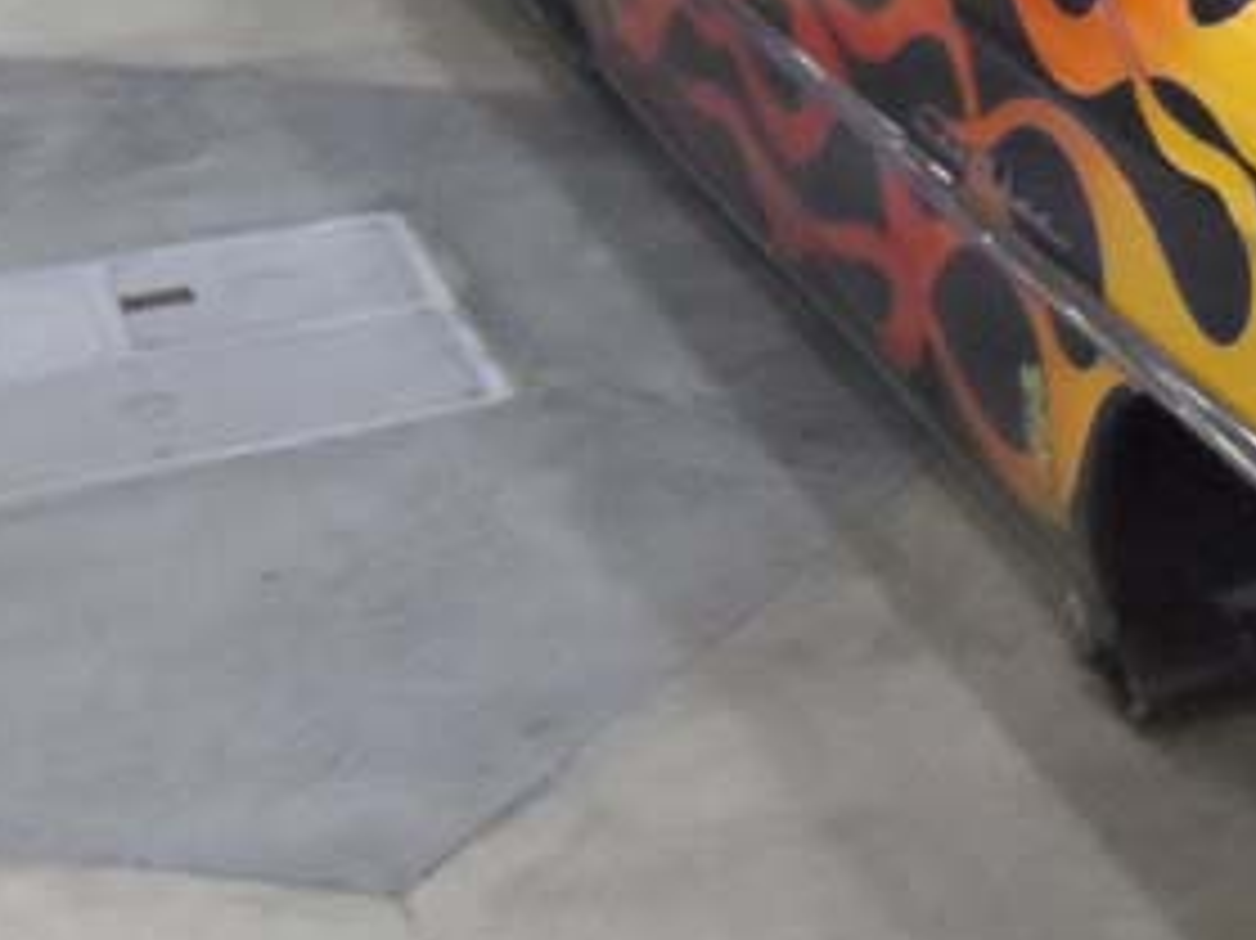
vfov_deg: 16.7
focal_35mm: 88
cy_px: 243
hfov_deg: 18.7
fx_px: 3192
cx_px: 2062
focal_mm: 4
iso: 640
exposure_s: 1/30
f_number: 3.2
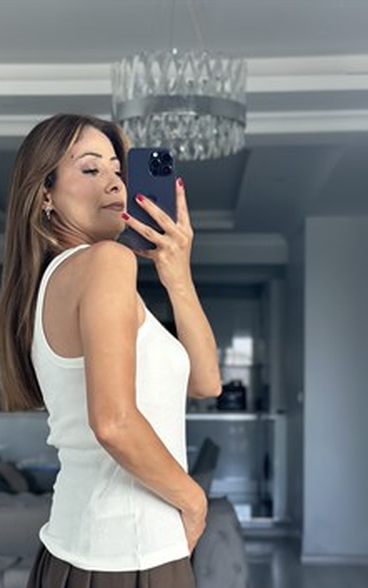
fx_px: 1170
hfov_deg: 17.8
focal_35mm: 73
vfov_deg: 27.9
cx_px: 105
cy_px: 416
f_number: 1.78
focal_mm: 6.86
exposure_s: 1/142
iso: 125
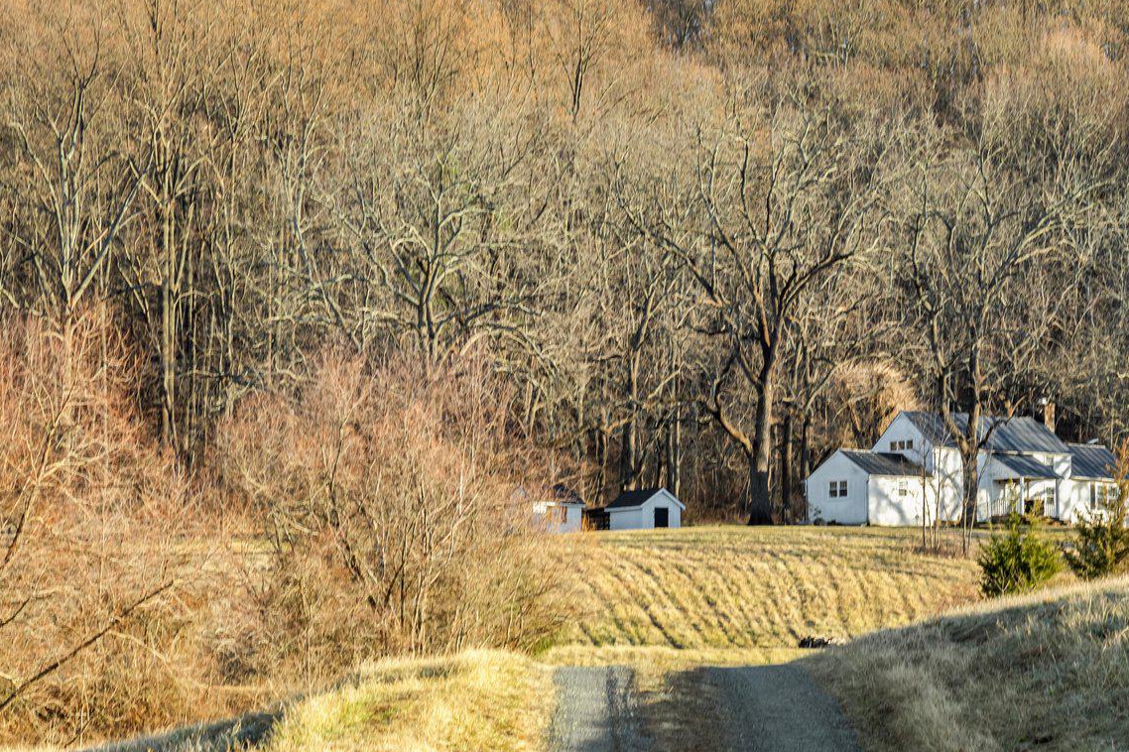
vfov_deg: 7.3
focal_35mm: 189
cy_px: 446
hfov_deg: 10.9
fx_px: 5925
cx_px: 863
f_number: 11
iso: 250
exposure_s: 1/80
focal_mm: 105
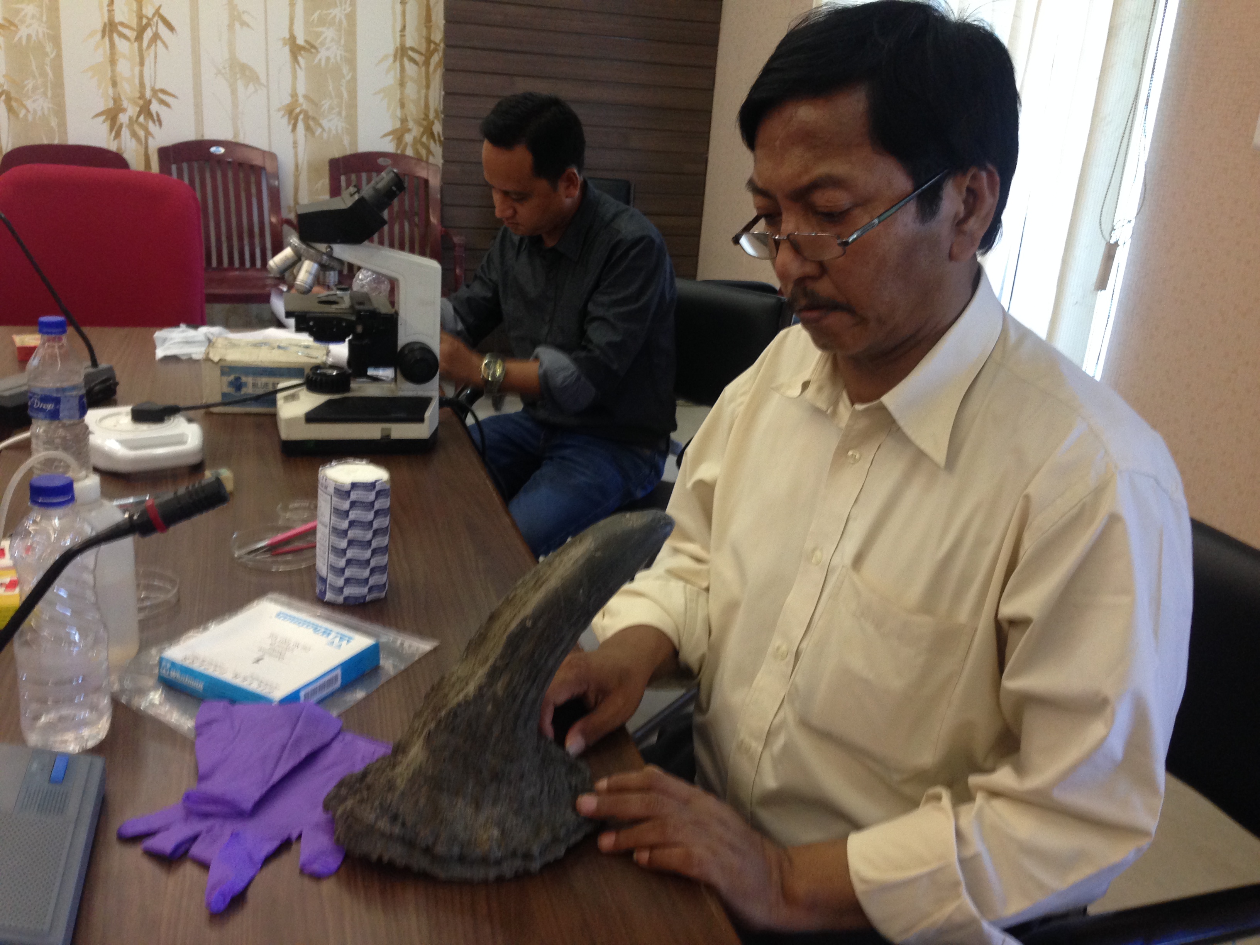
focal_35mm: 33
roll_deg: -4.7
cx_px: 630
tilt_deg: -20.1
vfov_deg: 42.9
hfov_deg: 55.4
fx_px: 1201
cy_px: 472
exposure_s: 1/20
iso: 160
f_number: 2.4
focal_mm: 4.12
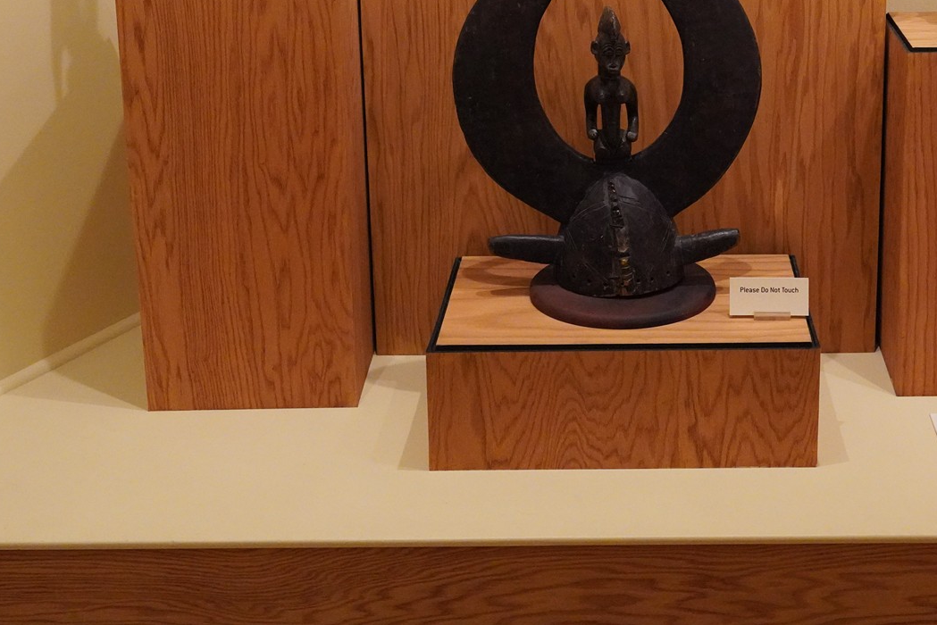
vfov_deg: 21.6
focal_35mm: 61
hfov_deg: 32.5
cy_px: 32
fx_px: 1588
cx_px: 646
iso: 8000
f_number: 6.3
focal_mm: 32
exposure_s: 1/100
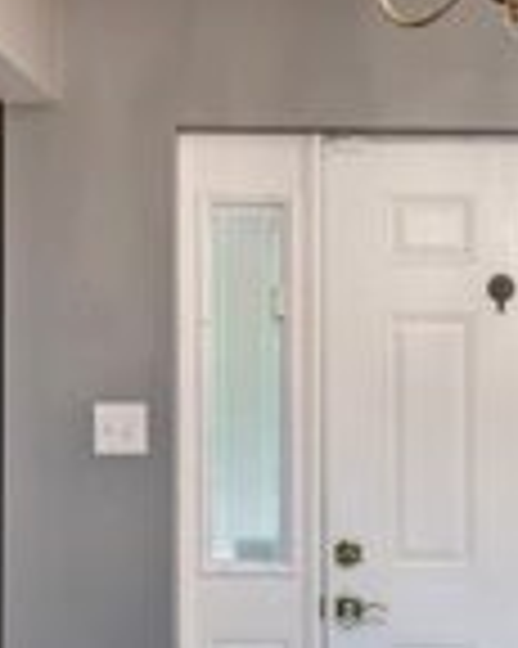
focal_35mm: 73
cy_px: 504
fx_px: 1400
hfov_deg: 20.2
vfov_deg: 25.7
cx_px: 536
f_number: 8
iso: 2000
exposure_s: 1/80
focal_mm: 14
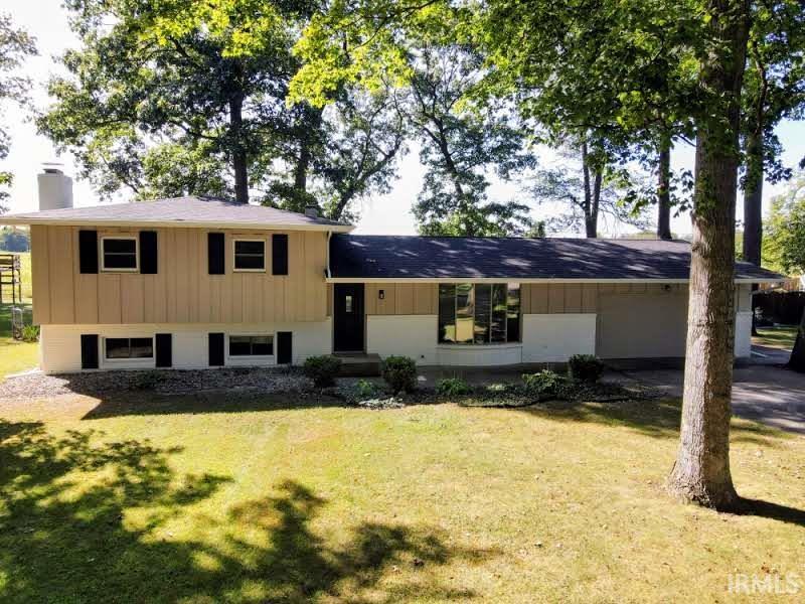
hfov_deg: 71.6
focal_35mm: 24
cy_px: 302
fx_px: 558
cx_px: 402
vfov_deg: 56.8
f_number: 2.8
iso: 100
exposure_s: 1/180
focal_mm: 4.5
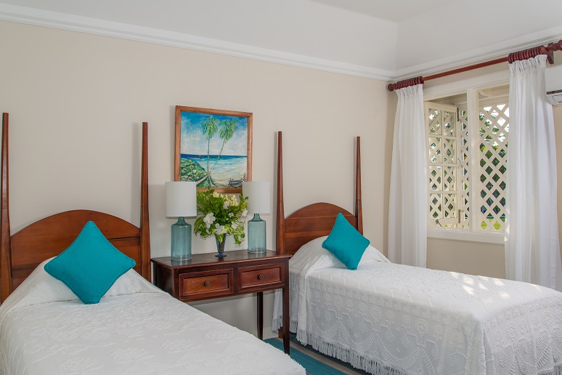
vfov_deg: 43.6
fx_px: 468
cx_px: 277
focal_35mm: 30
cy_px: 185
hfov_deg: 61.9
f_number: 10
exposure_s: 1/60
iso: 100
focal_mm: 29
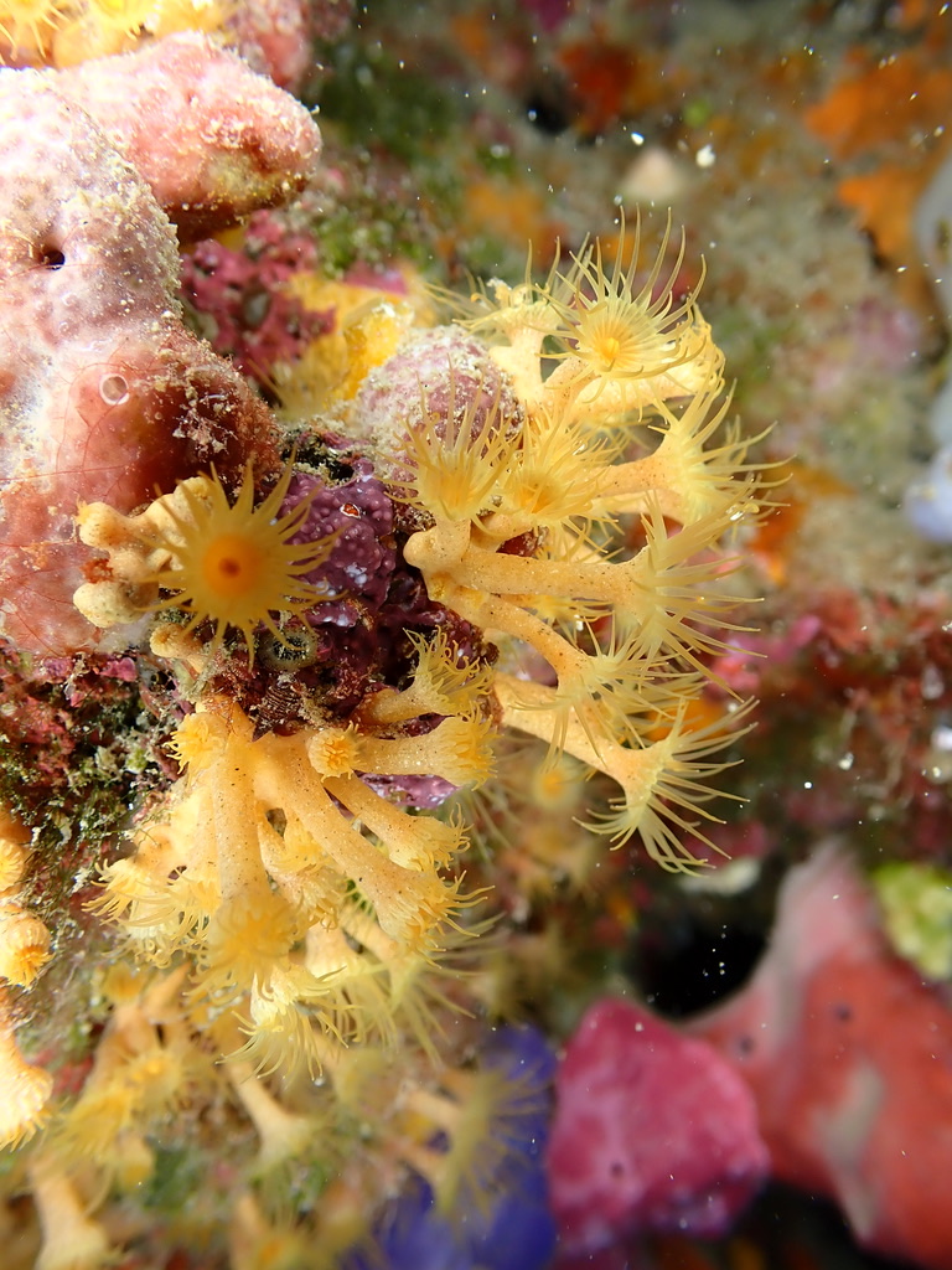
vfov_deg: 60.0
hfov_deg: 46.8
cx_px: 476
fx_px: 1100
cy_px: 635
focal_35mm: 30
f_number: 3.2
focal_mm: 5.4
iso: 100
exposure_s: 1/200
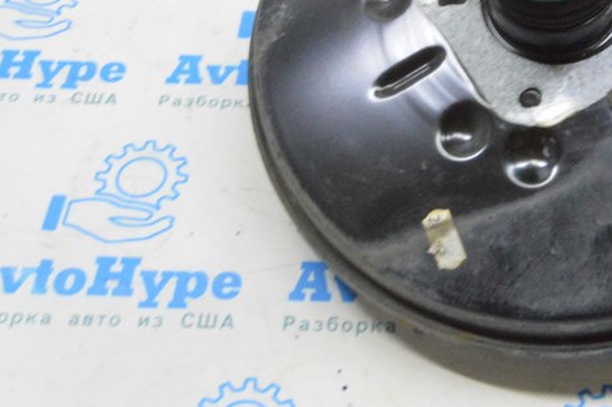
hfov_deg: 27.4
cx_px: 505
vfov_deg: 18.3
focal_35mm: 72
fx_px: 1223
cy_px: -14
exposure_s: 1/15
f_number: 20
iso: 6400
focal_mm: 22
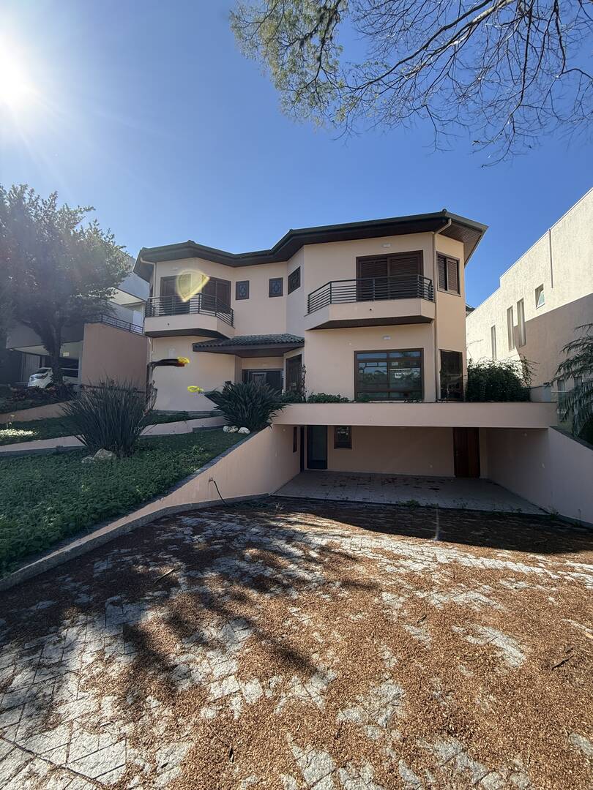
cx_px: 296
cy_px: 395
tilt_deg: +5.1
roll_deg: -2.1
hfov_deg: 85.7
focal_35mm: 14
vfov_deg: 102.1
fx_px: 320
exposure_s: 1/779
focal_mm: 2.22
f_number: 2.2
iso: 64
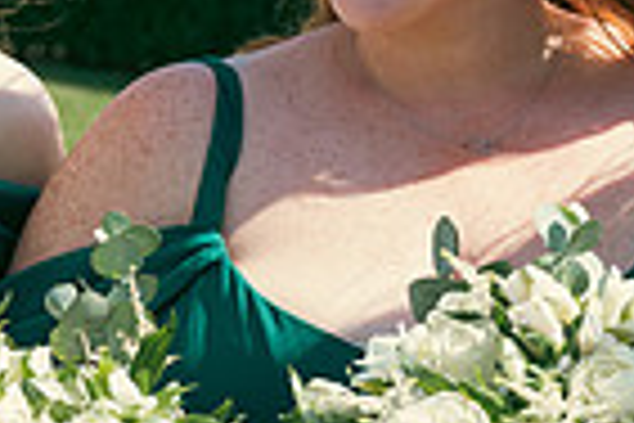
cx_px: 967
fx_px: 3997
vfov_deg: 6.1
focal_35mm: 227
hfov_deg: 8.8
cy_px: 146
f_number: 6.3
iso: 125
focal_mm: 55
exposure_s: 1/200
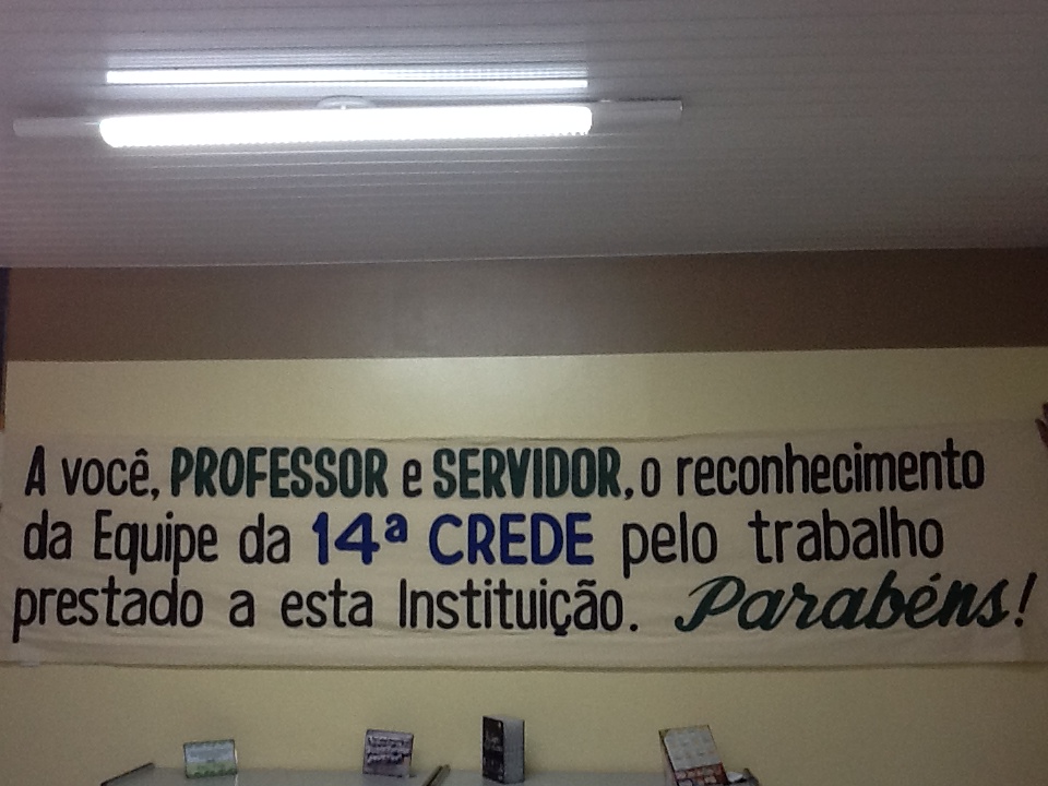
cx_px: 524
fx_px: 969
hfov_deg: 56.8
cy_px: 393
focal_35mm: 32
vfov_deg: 44.2
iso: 100
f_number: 2.4
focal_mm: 2.03
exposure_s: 1/30
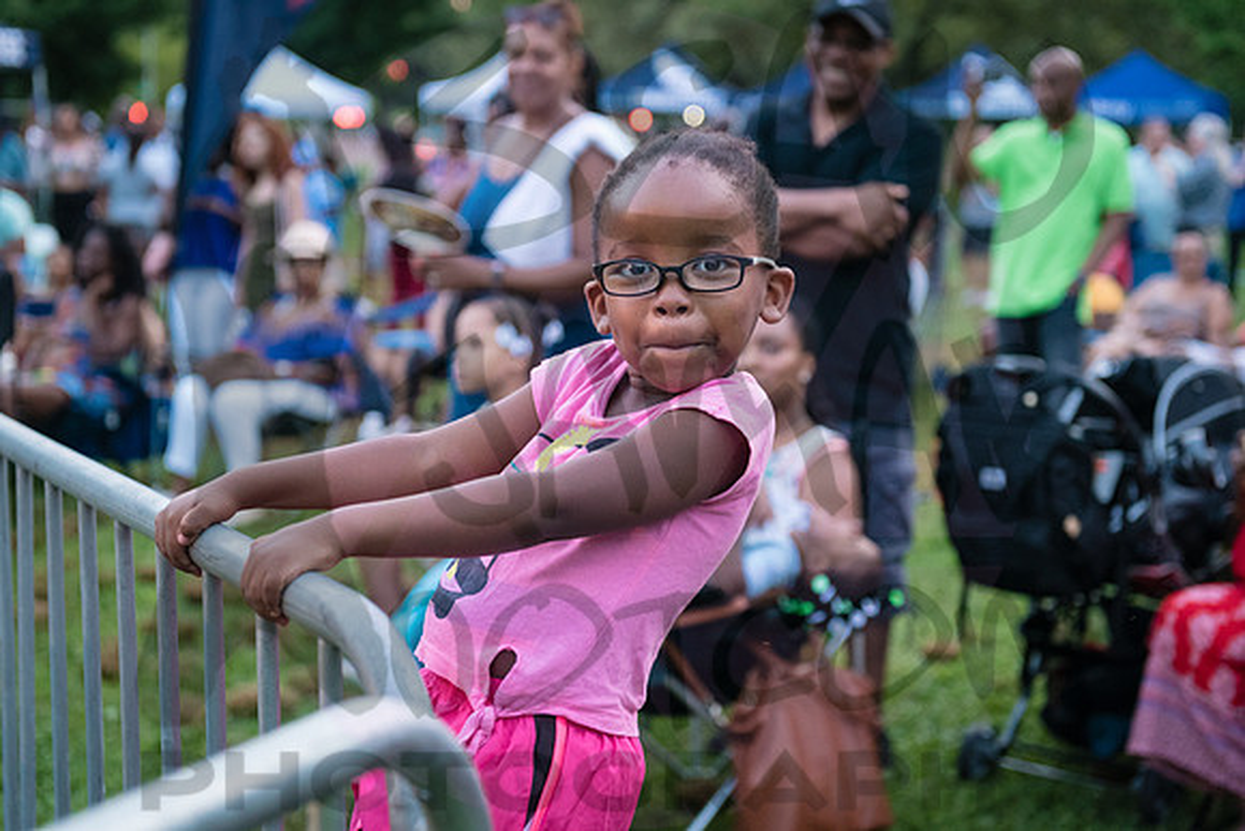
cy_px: 416
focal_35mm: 58
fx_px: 2006
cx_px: 622
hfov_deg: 34.5
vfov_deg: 23.4
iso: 4000
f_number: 3.5
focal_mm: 58
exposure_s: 1/125
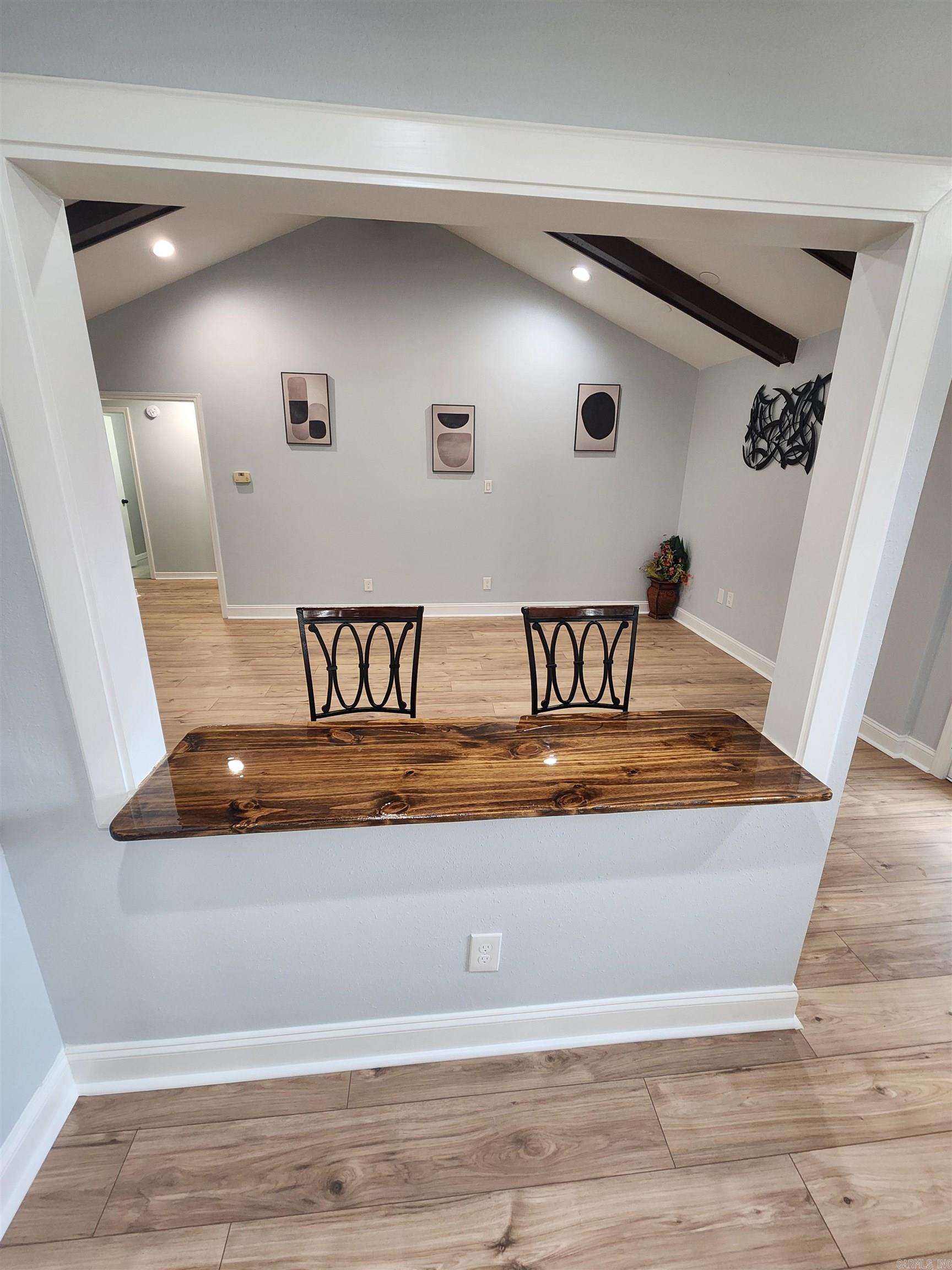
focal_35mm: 13
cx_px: 476
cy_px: 635
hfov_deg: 89.9
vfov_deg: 106.2
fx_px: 477
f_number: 2.2
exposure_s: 1/60
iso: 320
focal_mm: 2.2
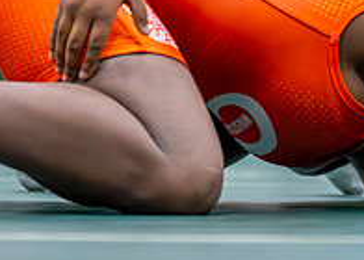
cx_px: 352
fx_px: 2595
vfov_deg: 5.7
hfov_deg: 8.0
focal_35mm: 251
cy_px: -97
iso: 5000
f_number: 2.8
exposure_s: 1/1000
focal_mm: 70
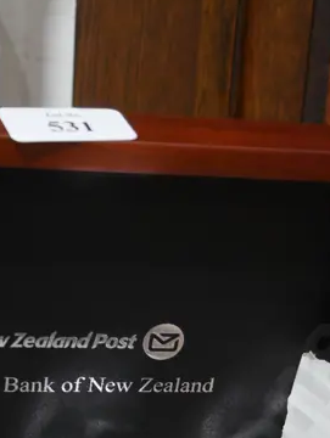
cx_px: 150
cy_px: 593
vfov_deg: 17.0
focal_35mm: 108
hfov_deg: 13.7
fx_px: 1370
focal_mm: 19
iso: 640
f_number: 4.1
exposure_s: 1/60
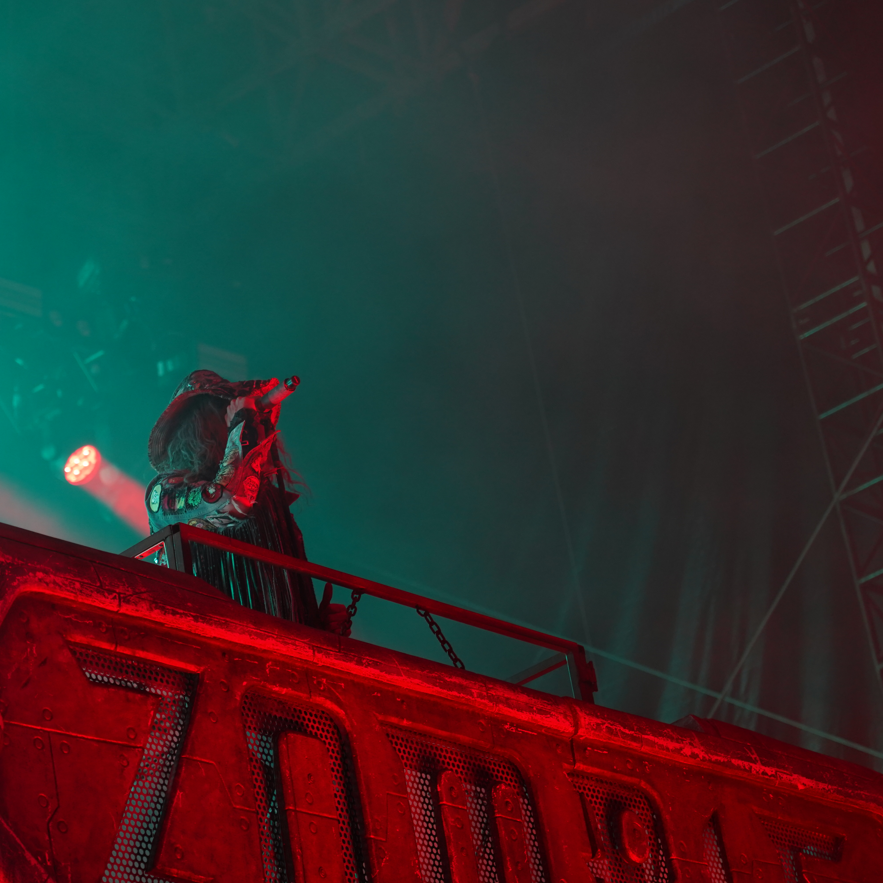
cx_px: 310
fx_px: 3867
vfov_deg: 13.0
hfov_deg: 13.0
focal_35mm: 134
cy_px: 442
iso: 1250
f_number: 4
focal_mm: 105
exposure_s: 1/125
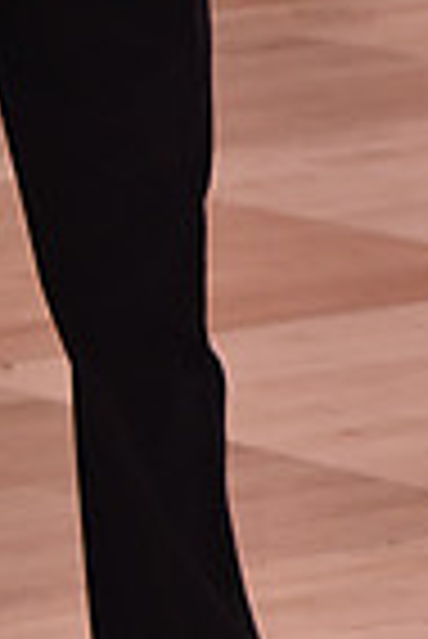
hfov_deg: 3.2
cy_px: -234
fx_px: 7614
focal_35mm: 428
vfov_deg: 4.8
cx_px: -291
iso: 1600
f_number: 5.6
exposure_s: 1/250
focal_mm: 105
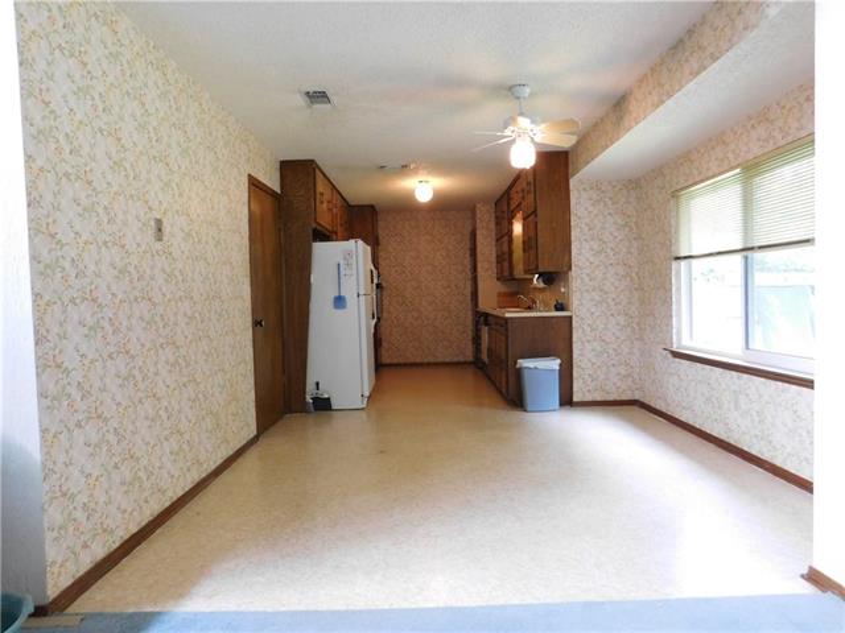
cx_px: 422
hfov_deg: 73.9
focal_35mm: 23
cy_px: 316
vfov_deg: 58.9
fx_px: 561
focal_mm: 4
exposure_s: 1/30
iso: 280
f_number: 3
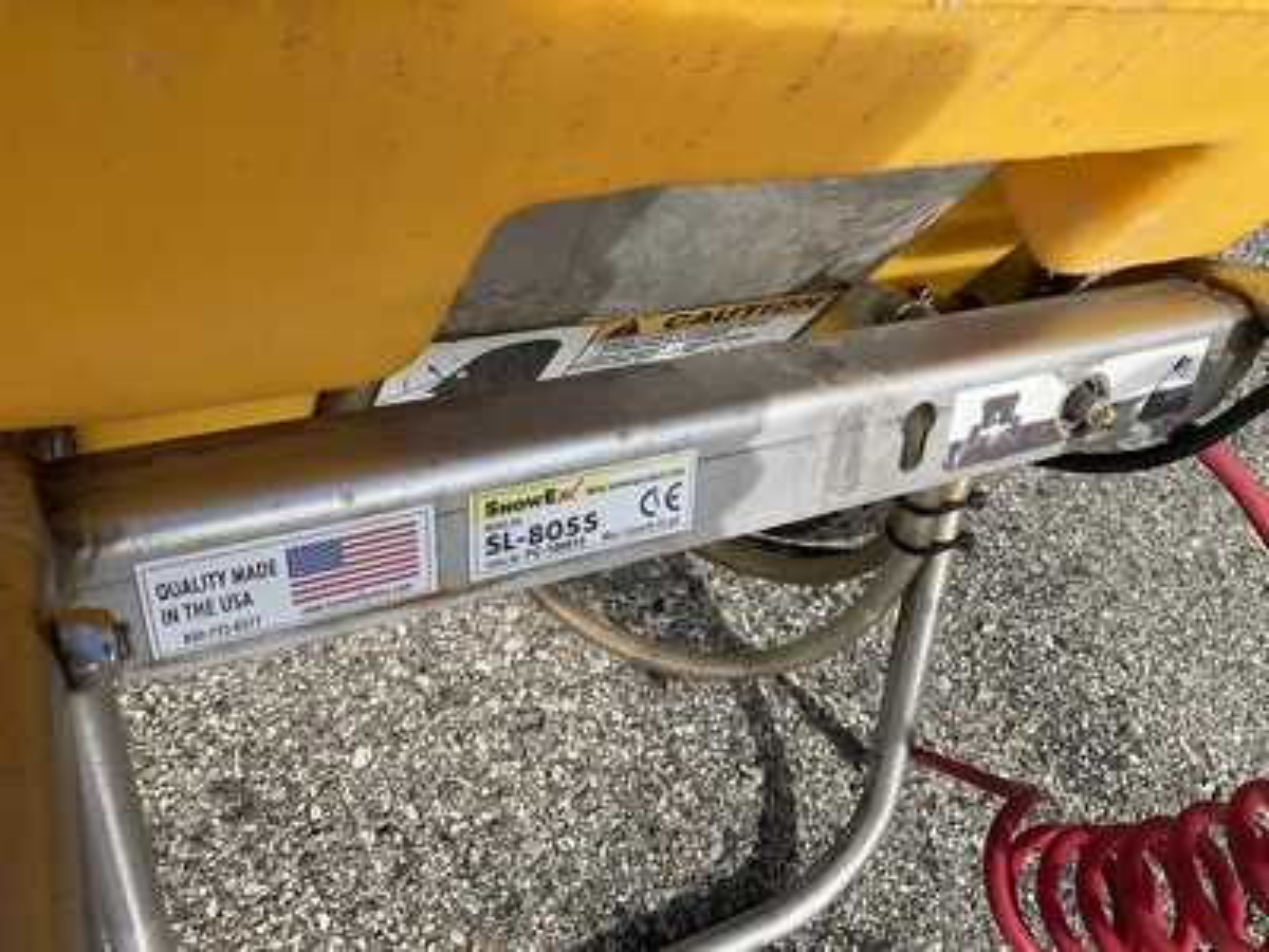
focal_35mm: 29
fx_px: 1063
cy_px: 476
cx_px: 634
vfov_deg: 48.2
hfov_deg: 61.7
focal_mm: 3
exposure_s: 1/1168
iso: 25
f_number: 1.8
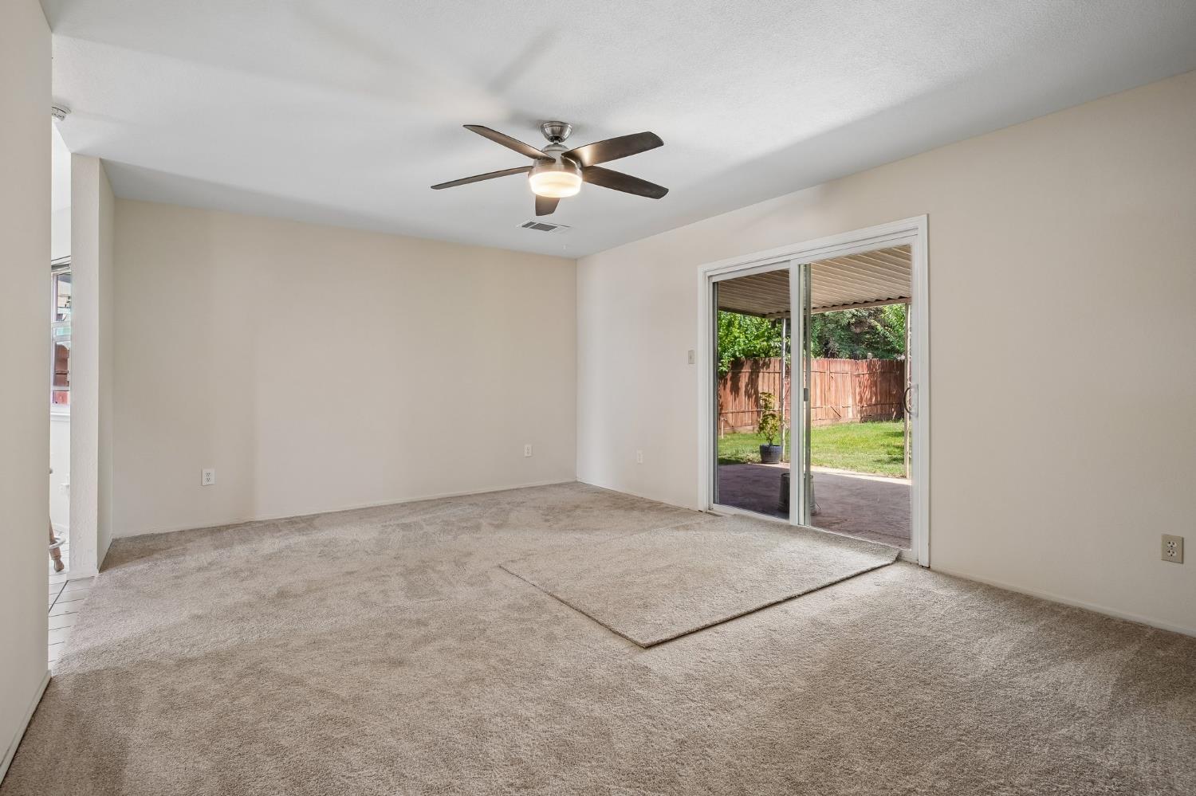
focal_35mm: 17
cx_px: 598
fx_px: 565
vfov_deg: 70.4
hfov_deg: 93.3
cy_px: 398
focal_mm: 17
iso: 400
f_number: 8
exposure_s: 1/10
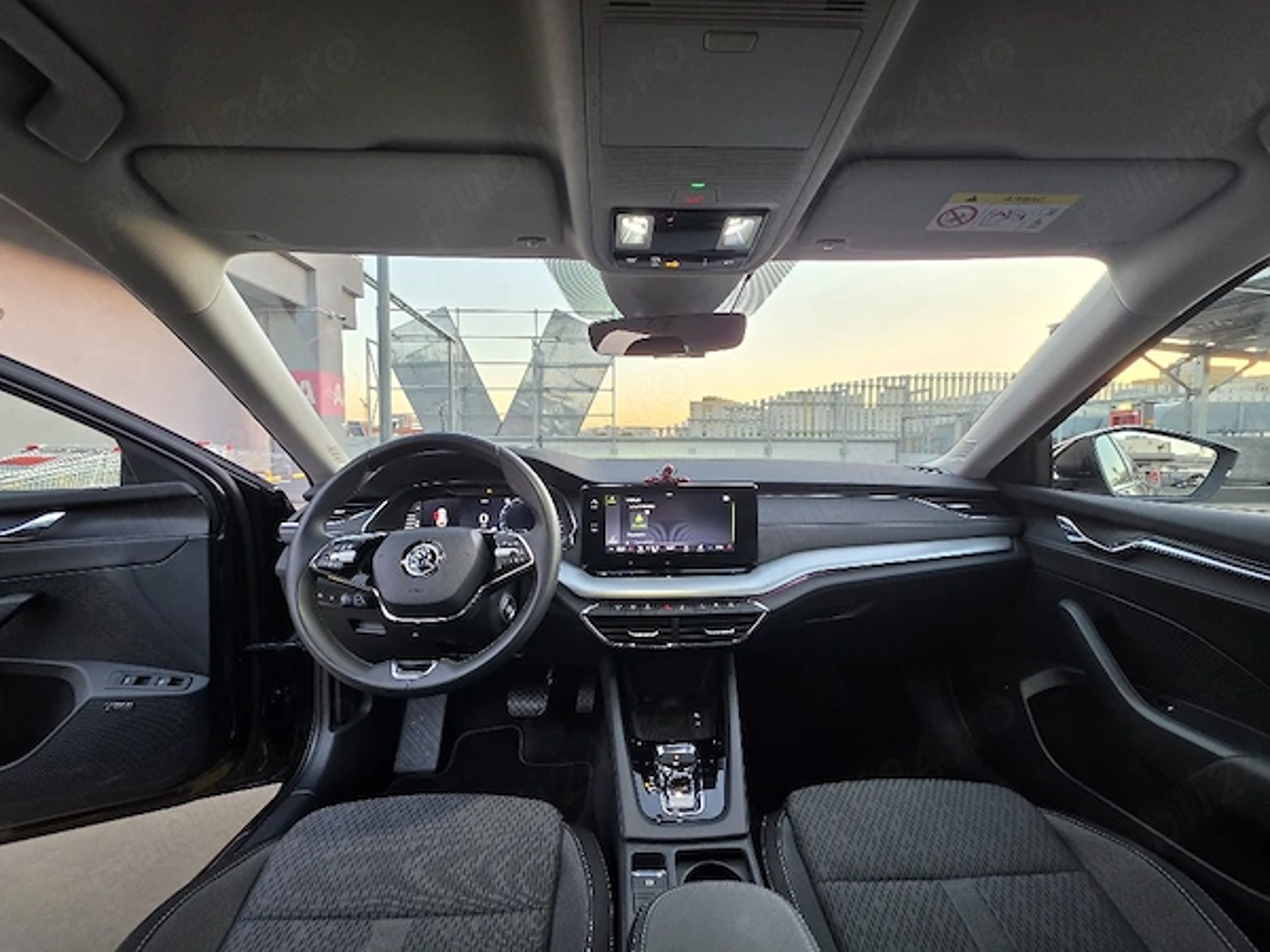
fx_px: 477
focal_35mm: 13
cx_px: 635
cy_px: 476
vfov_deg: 89.9
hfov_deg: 106.2
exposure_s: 1/32.5
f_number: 1.9
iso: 80
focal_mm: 2.2
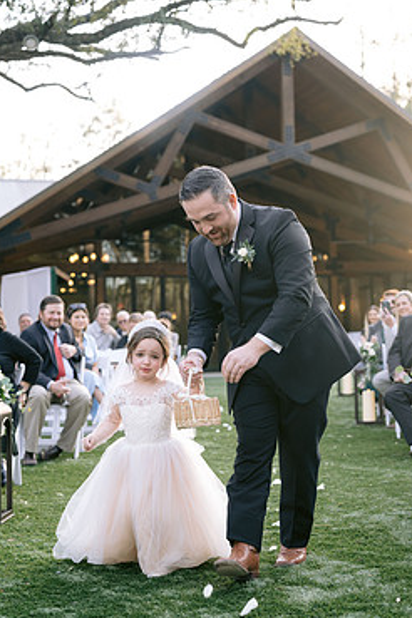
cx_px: 231
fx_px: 1047
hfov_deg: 22.2
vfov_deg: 32.8
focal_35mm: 61
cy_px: 348
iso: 400
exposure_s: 1/250
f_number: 3.2
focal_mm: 50
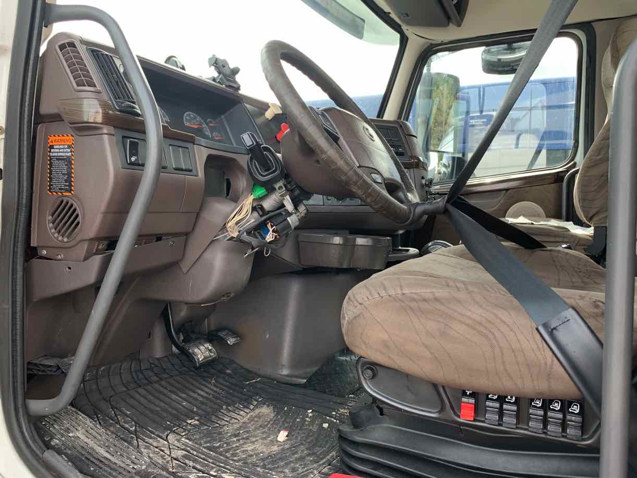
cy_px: 239
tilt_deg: +0.0
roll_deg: -0.3
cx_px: 318
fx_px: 478
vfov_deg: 53.0
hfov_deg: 67.3
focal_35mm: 26
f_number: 1.8
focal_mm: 4.25
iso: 32
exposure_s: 1/122
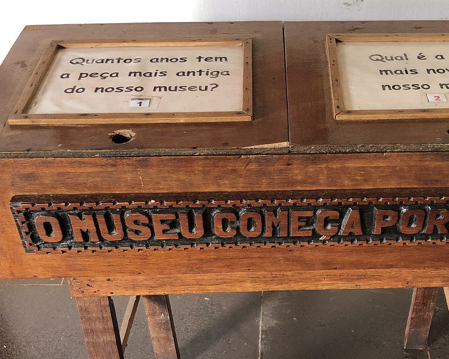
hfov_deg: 36.9
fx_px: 664
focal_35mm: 50
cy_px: 210
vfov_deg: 30.2
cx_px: 302
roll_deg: -0.3
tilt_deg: -39.0
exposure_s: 1/15
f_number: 1.8
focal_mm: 3.99
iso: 50
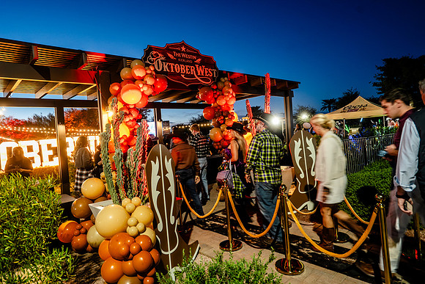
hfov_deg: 81.2
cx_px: 212
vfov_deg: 59.5
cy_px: 142
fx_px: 248
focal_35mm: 21
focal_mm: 21
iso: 2000
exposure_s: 1/20
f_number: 4
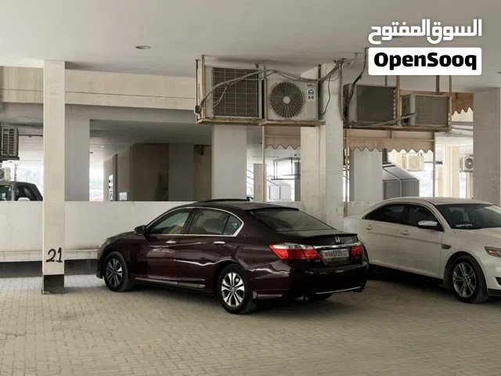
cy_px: 188
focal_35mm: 26
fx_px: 376
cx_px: 250
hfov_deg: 67.3
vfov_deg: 53.1
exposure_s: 1/458
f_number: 1.5
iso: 50
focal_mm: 5.7
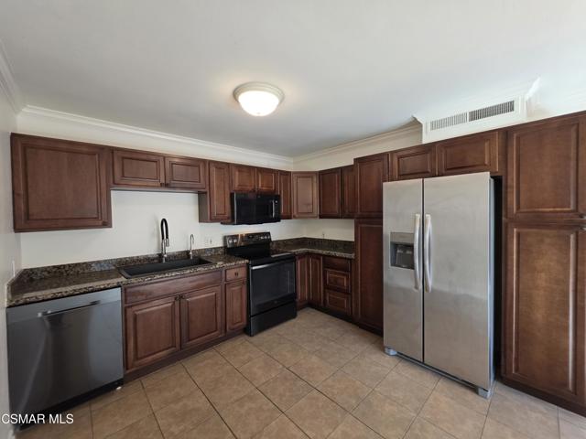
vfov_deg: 89.9
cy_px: 220
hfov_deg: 106.2
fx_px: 220
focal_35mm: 13
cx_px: 293
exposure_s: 1/120
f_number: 1.9
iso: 200
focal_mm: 2.2
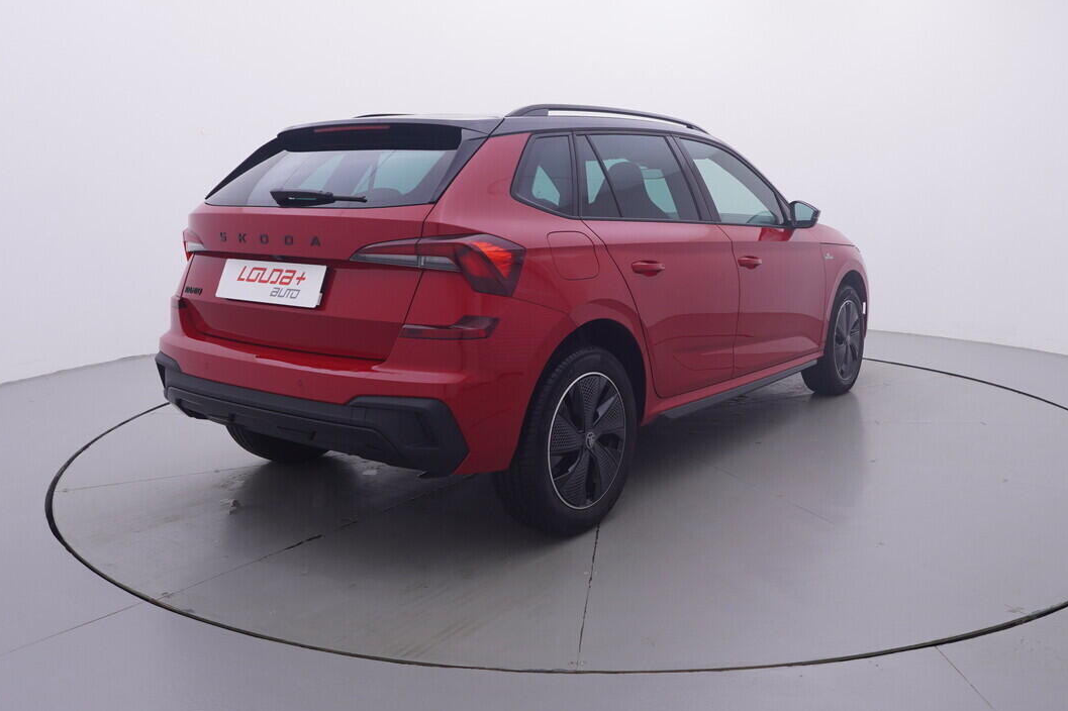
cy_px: 241
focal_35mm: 31
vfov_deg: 42.2
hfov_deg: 60.4
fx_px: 910
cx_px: 624
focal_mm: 15
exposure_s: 1/80
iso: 200
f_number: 5
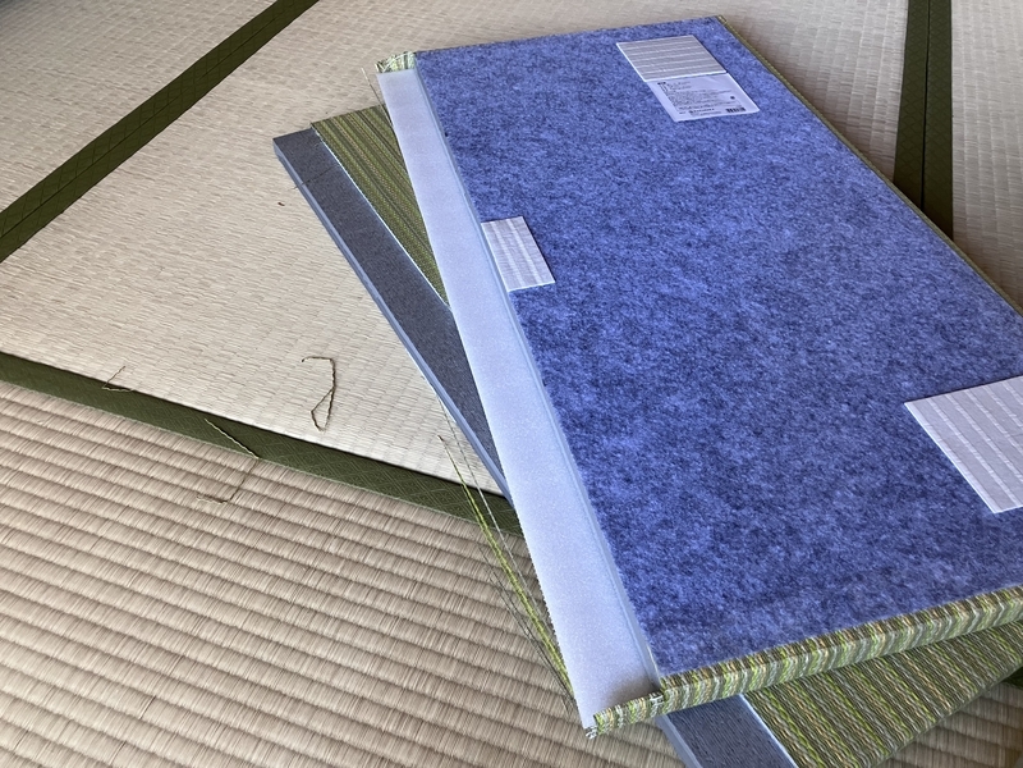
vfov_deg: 49.7
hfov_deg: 63.4
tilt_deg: -47.2
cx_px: 512
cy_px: 384
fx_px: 827
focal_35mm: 28
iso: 160
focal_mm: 3.99
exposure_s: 1/60
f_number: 1.8
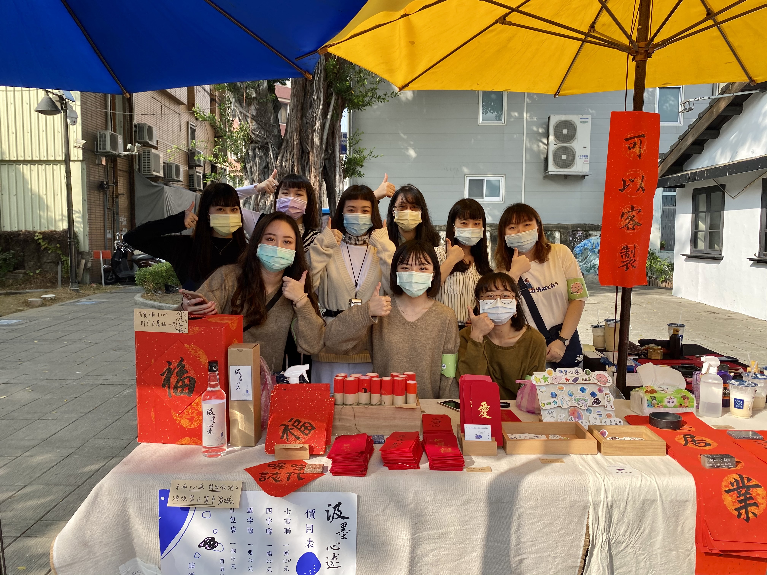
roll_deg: -0.7
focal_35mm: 26
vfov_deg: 53.1
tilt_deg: -4.8
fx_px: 576
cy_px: 288
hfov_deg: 67.3
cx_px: 384
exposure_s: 1/604
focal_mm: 4.25
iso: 32
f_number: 1.8
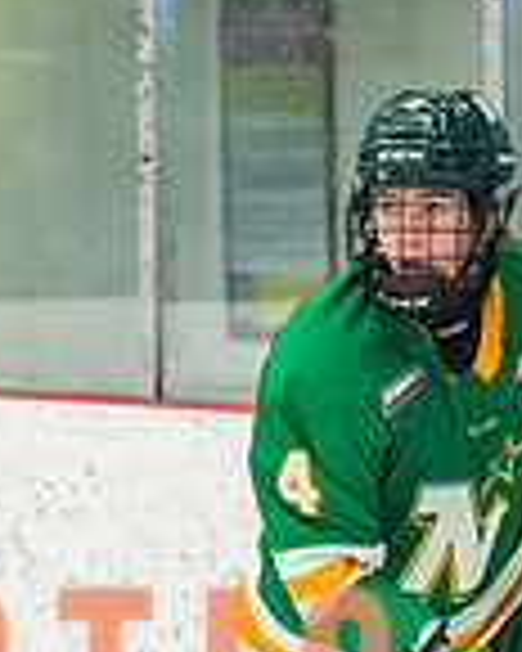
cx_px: 212
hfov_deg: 3.2
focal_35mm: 490
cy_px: 798
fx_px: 9463
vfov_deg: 3.9
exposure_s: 1/800
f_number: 2.8
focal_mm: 105
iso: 3200
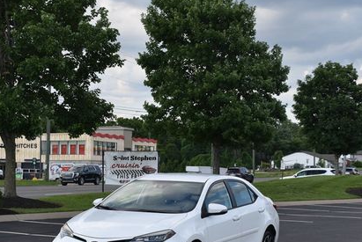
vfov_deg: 16.2
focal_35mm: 84
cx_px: 181
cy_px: 183
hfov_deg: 24.2
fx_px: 846
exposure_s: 1/250
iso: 200
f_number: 8
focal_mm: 36
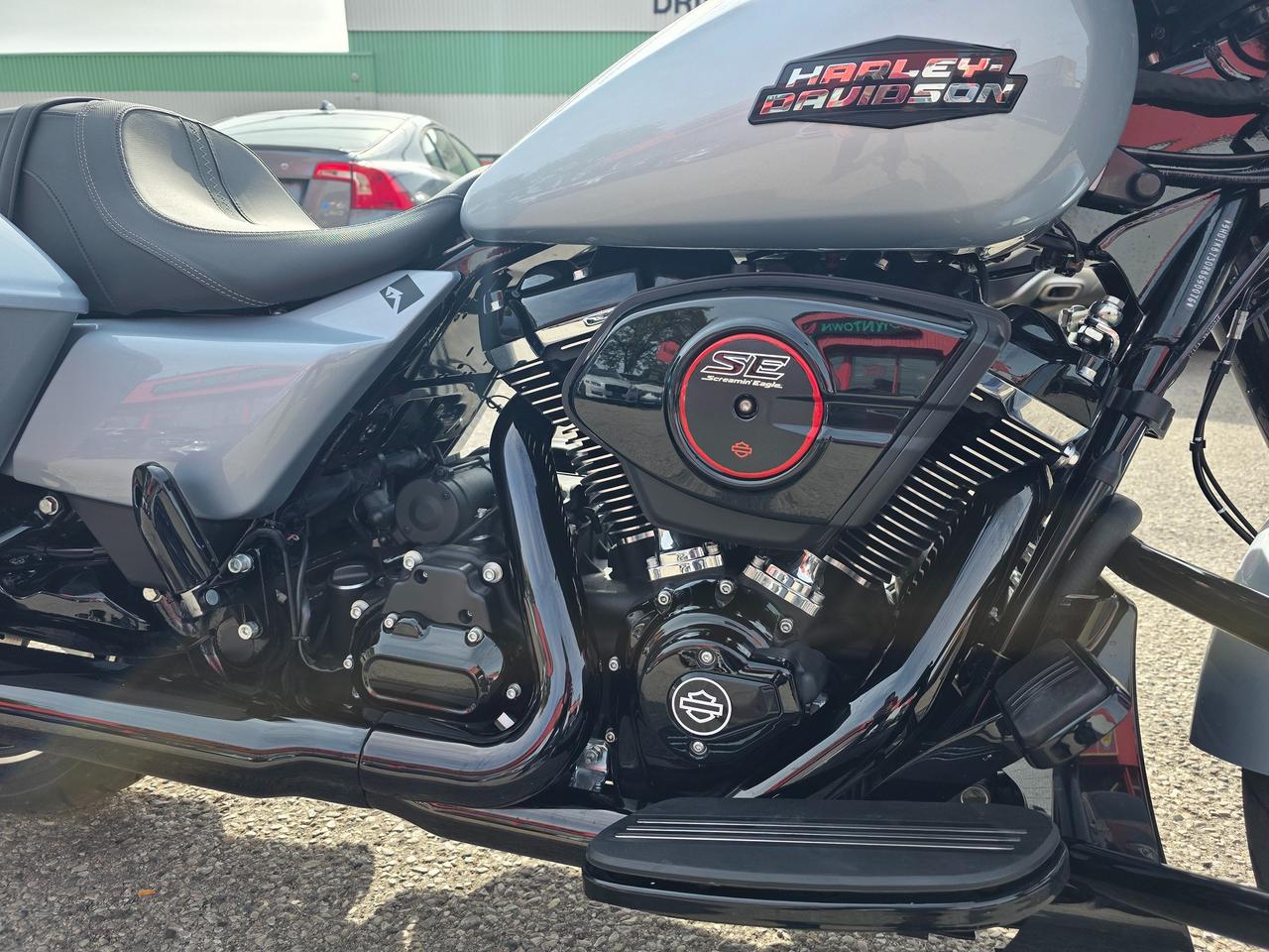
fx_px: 843
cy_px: 476
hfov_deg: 73.9
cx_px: 634
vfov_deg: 58.9
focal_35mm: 23
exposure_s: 1/2436
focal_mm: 6.3
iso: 80
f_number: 1.7
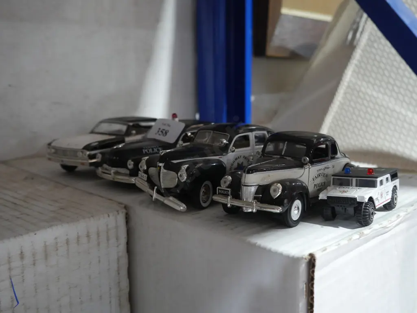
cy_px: 156
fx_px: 482
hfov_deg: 46.8
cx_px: 208
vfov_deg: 36.0
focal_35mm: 40
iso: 1000
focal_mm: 20
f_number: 4.5
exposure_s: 1/60
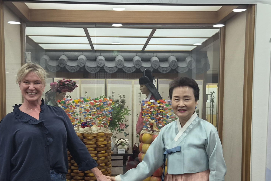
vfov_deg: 30.4
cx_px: 120
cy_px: 144
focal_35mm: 43
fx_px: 324
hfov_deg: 45.4
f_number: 1.8
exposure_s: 1/120
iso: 100
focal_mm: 5.4
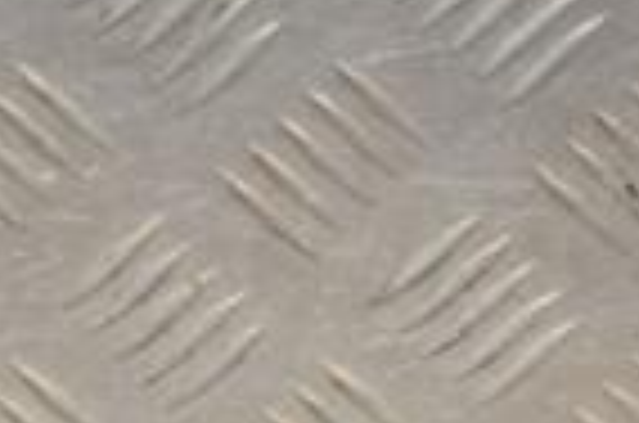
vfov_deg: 4.4
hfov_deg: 6.7
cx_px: -243
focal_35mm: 305
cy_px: 688
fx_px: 5402
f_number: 6.3
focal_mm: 48
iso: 800
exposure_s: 1/200
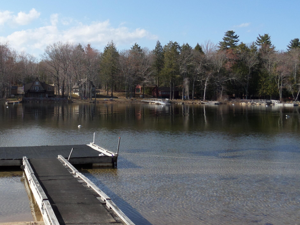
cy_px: 73
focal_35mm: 51
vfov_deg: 28.4
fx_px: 442
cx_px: 84
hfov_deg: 36.8
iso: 80
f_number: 3.4
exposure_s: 1/750
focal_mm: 5.3
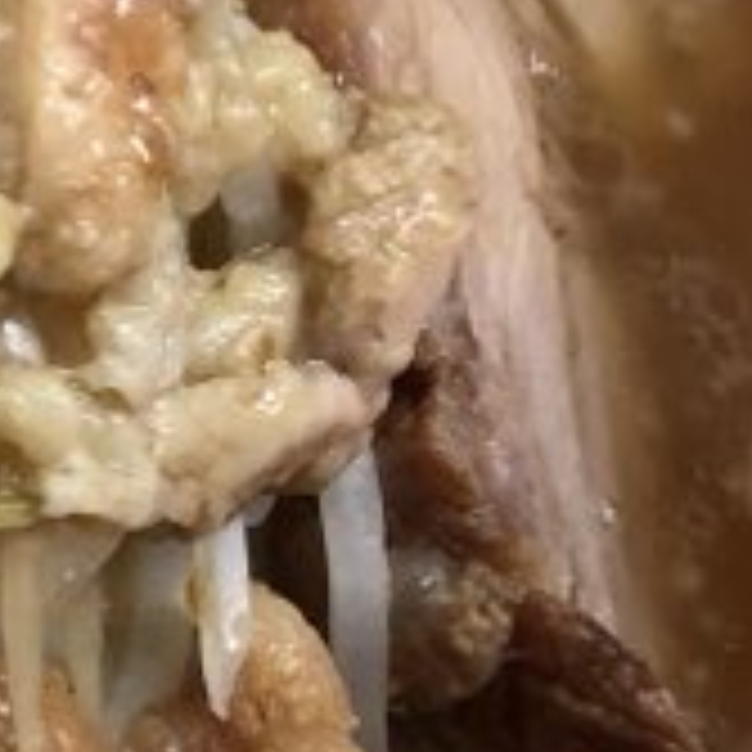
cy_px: 347
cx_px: -1382
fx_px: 3638
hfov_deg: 9.6
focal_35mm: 148
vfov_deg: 11.8
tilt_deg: -65.7
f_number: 1.8
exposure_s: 1/17
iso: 40
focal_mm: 3.99
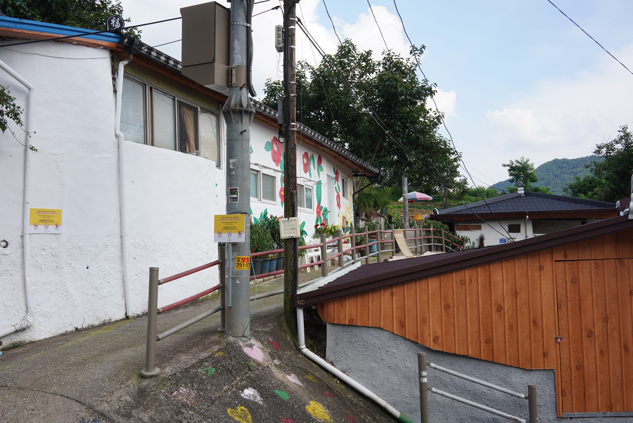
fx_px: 615
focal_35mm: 35
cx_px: 316
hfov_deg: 54.4
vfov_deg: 37.9
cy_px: 212
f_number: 13
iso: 200
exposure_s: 1/100
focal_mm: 35
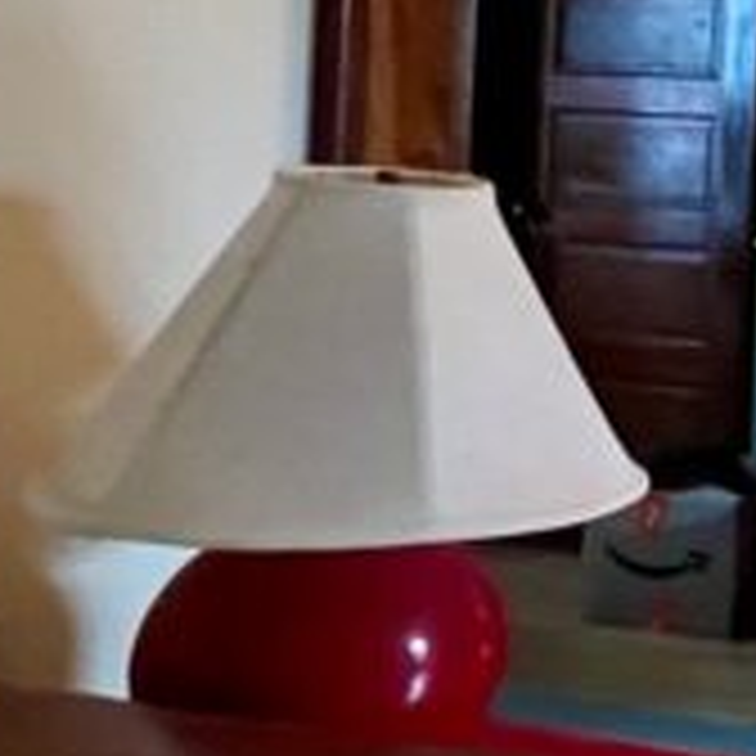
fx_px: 1804
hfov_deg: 15.8
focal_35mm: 73
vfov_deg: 23.3
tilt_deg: -2.1
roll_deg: -2.4
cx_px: 1685
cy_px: 135
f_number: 1.8
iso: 800
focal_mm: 1.57
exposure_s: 1/60
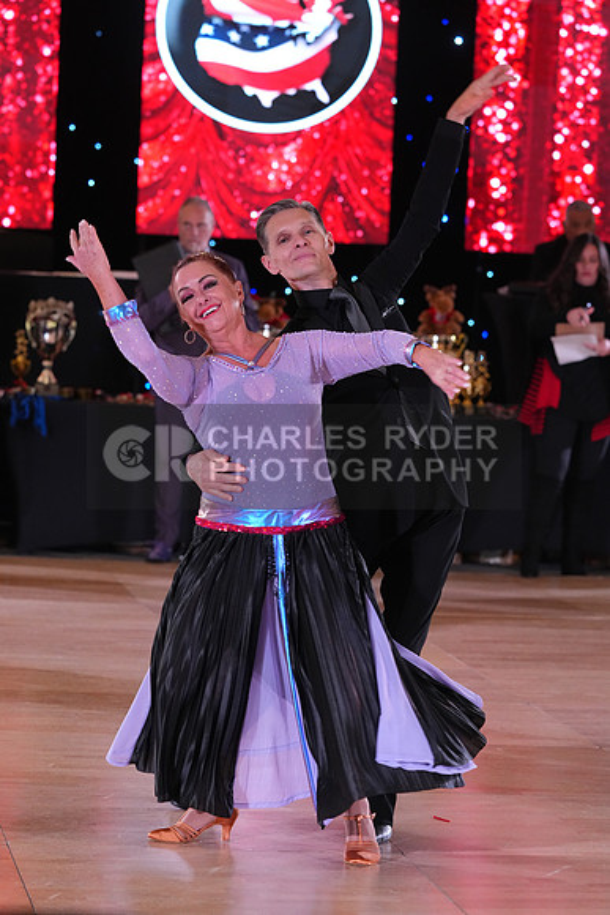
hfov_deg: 10.5
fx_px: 3327
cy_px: 458
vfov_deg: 15.6
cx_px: 305
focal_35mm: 131
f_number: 4.5
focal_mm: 131
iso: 3200
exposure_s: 1/250
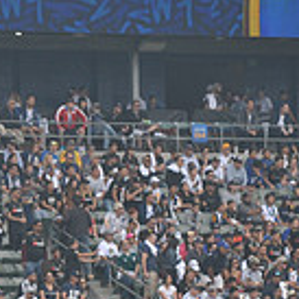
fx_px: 5443
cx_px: -81
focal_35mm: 557
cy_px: 295
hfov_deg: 3.1
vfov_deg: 3.1
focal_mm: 155
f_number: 3.5
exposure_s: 1/2500
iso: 320
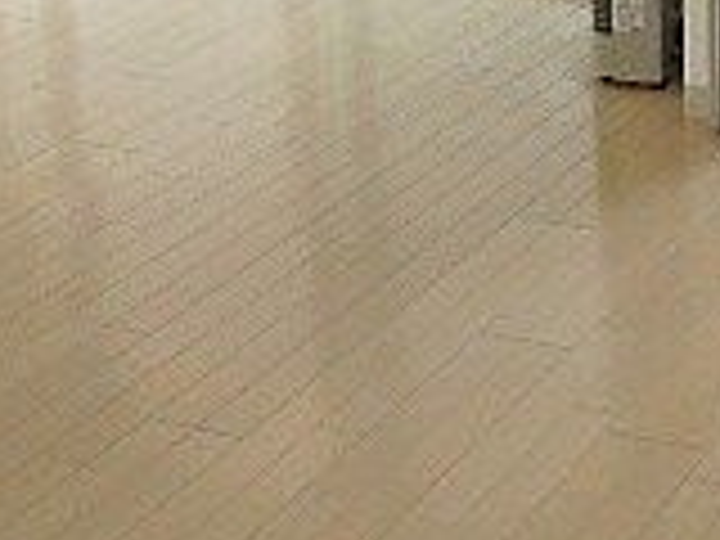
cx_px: 1179
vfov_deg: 15.9
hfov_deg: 19.3
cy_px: -302
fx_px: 1747
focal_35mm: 84
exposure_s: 1/80
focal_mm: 3.7
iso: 125
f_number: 3.5
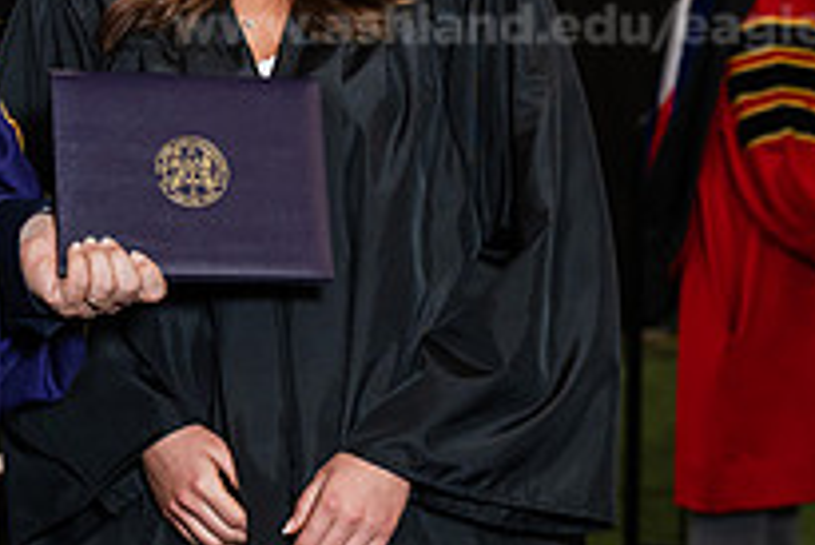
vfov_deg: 6.9
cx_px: -8
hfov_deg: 10.3
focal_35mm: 198
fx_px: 4486
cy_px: 109
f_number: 4.5
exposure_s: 1/200
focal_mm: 70
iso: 1250
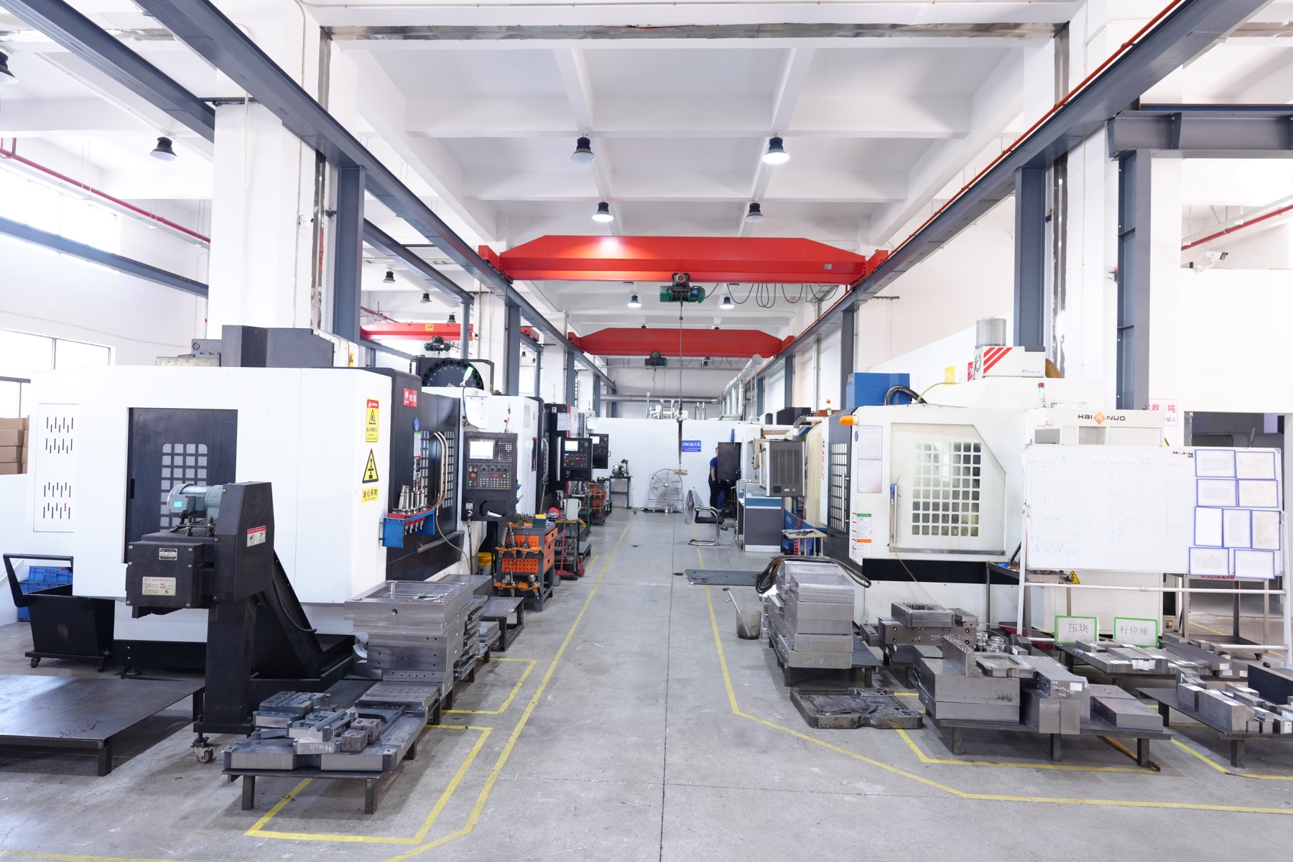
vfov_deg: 61.9
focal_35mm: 20
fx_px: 718
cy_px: 431
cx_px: 646
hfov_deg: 84.0
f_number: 4
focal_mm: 20
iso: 800
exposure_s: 1/30
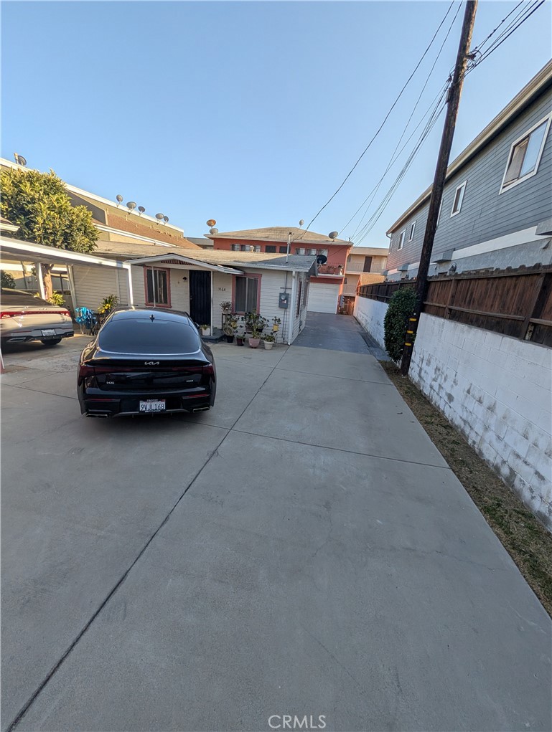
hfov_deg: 94.7
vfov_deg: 110.4
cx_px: 276
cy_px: 366
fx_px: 254
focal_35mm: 12
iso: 51
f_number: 1.7
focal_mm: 2.02
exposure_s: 1/1887
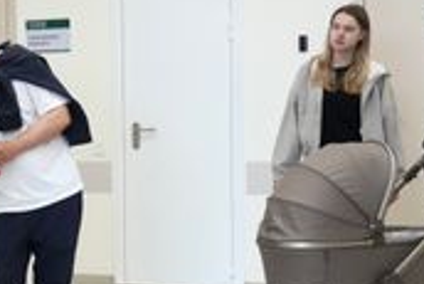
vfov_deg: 11.6
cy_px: 163
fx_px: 1391
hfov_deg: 15.8
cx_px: -235
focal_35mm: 118
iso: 1250
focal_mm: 29
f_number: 5.6
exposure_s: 1/125
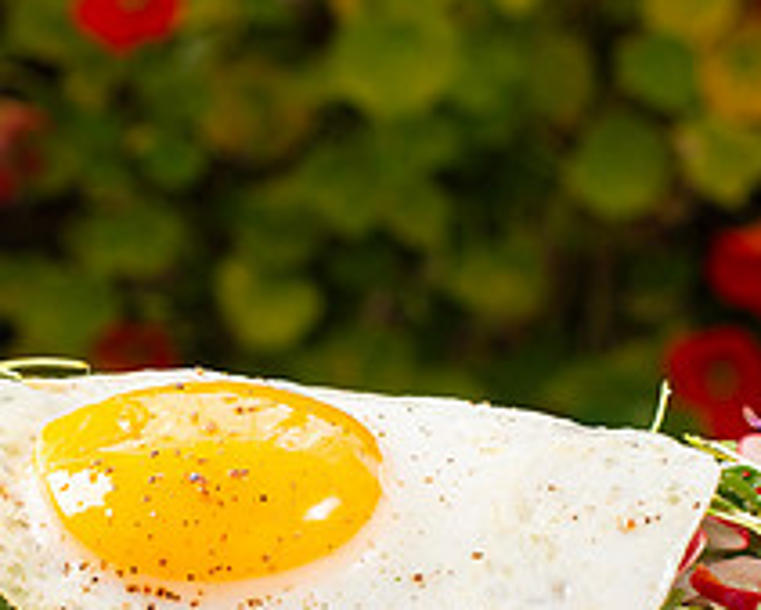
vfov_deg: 9.0
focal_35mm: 171
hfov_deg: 11.3
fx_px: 3853
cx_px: 293
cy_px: 554
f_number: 8
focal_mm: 50
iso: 200
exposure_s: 1/200
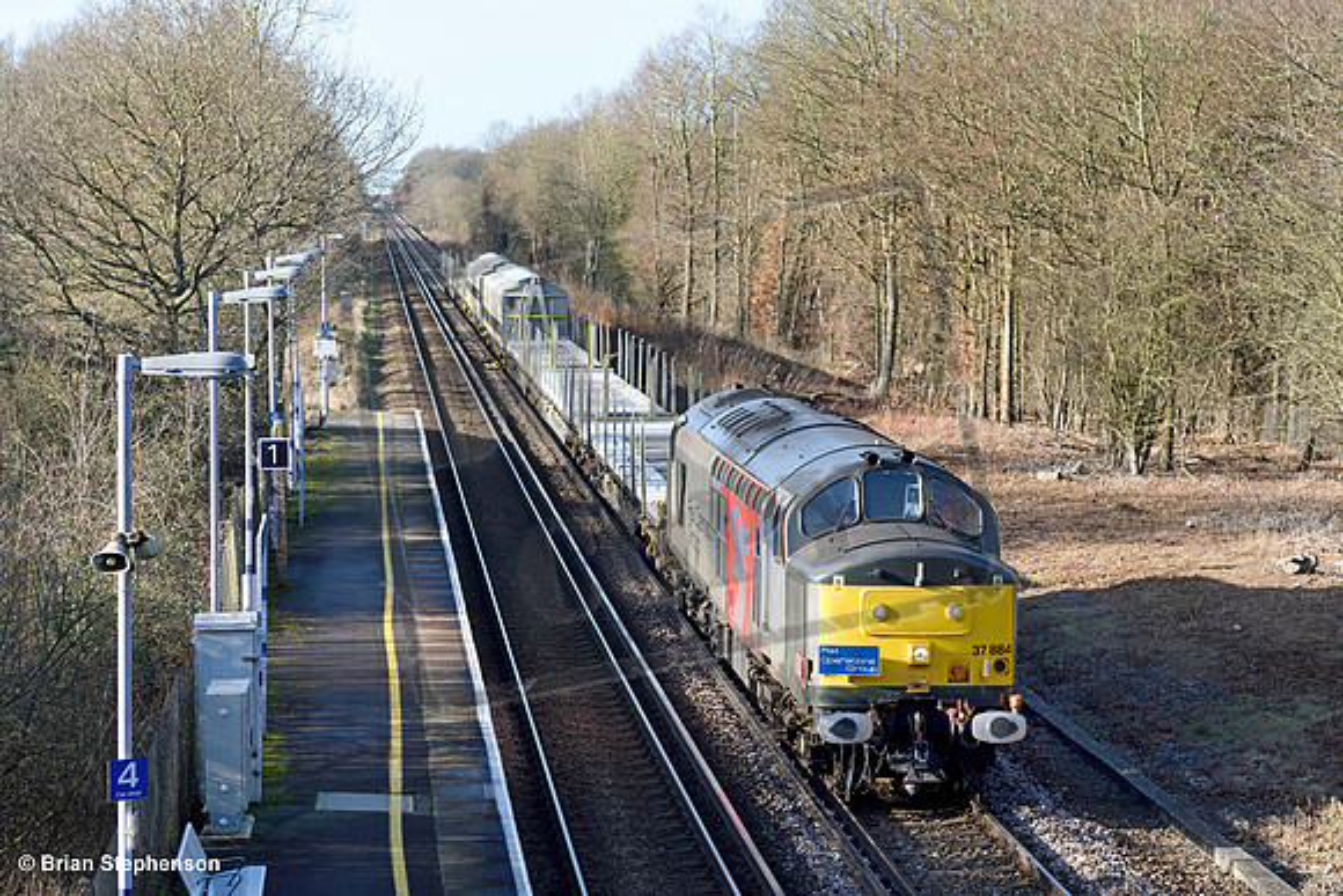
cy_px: 448
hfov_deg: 28.8
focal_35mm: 70
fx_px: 2612
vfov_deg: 19.5
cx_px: 672
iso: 400
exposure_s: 1/1250
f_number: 4
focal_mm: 70
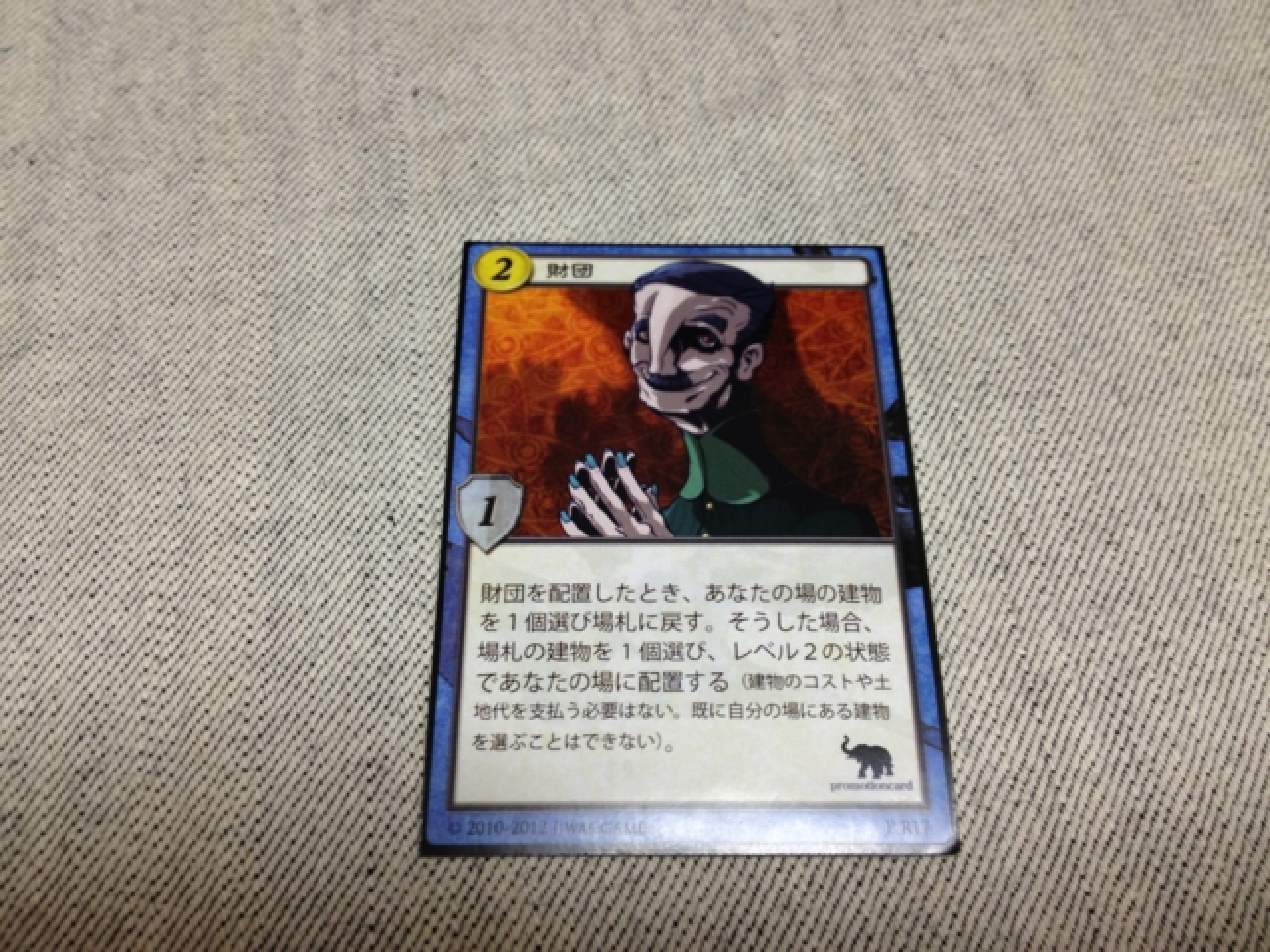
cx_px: 635
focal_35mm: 35
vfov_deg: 40.7
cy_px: 476
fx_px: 1284
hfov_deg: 52.6
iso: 50
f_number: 2.4
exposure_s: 1/20
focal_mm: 4.28
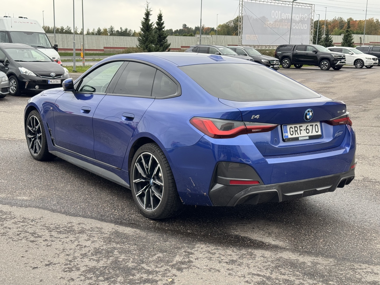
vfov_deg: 30.3
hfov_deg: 39.7
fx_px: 527
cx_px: 190
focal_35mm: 48
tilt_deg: -9.6
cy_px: 142
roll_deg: -0.6
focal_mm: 6.76
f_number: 1.78
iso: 64
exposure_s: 1/461
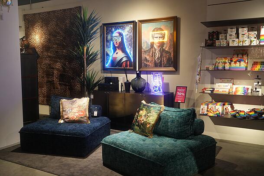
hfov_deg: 54.4
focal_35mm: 35
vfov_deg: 37.9
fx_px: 257
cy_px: 88
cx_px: 132
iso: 1600
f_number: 2.8
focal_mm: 35
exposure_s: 1/160
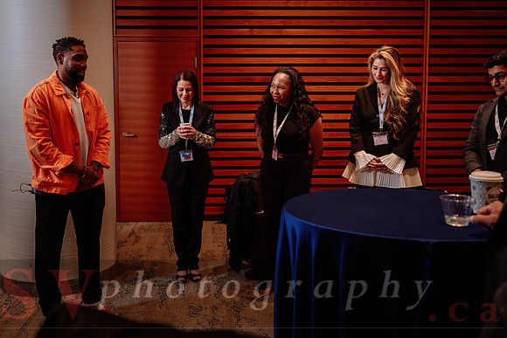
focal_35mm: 36
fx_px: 502
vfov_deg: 37.1
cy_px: 142
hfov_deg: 53.3
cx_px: 212
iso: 1000
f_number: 3.5
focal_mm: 30.5
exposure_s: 1/100
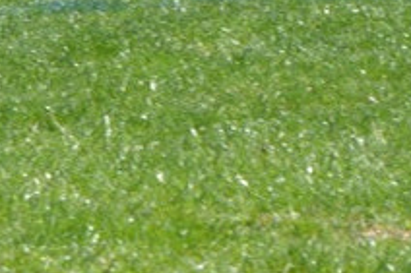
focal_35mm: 1512
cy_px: -671
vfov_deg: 0.9
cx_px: 434
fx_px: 17248
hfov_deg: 1.4
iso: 1000
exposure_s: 1/160
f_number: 20
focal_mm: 200
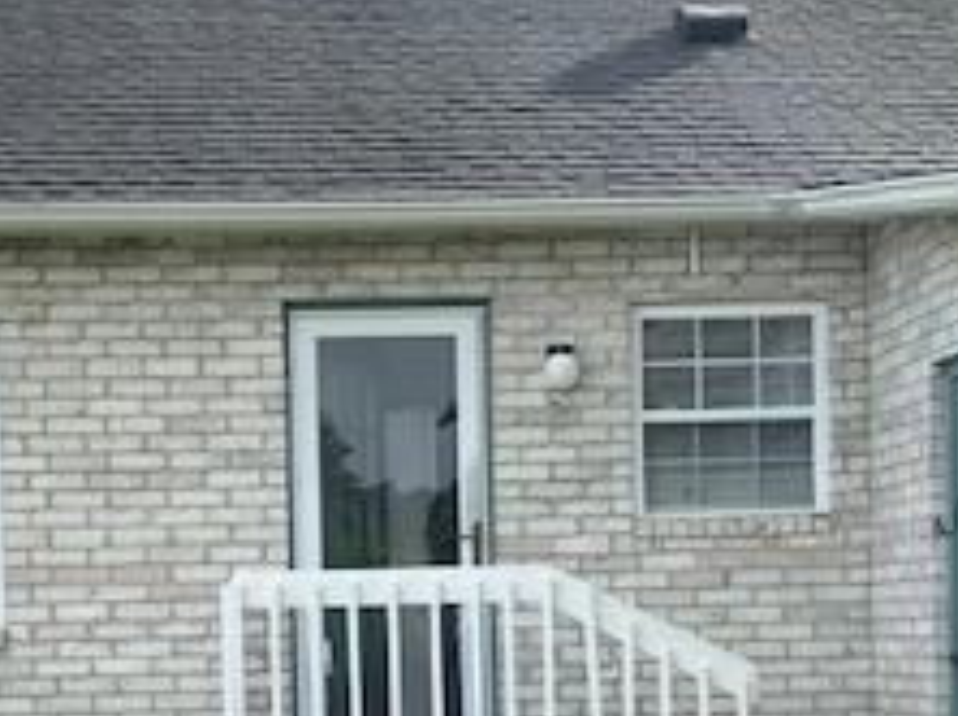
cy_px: 720
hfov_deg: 25.9
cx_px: 332
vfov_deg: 19.0
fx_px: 2073
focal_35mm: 75
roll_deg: +1.2
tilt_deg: -2.3
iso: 25
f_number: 1.8
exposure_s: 1/842
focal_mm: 4.25
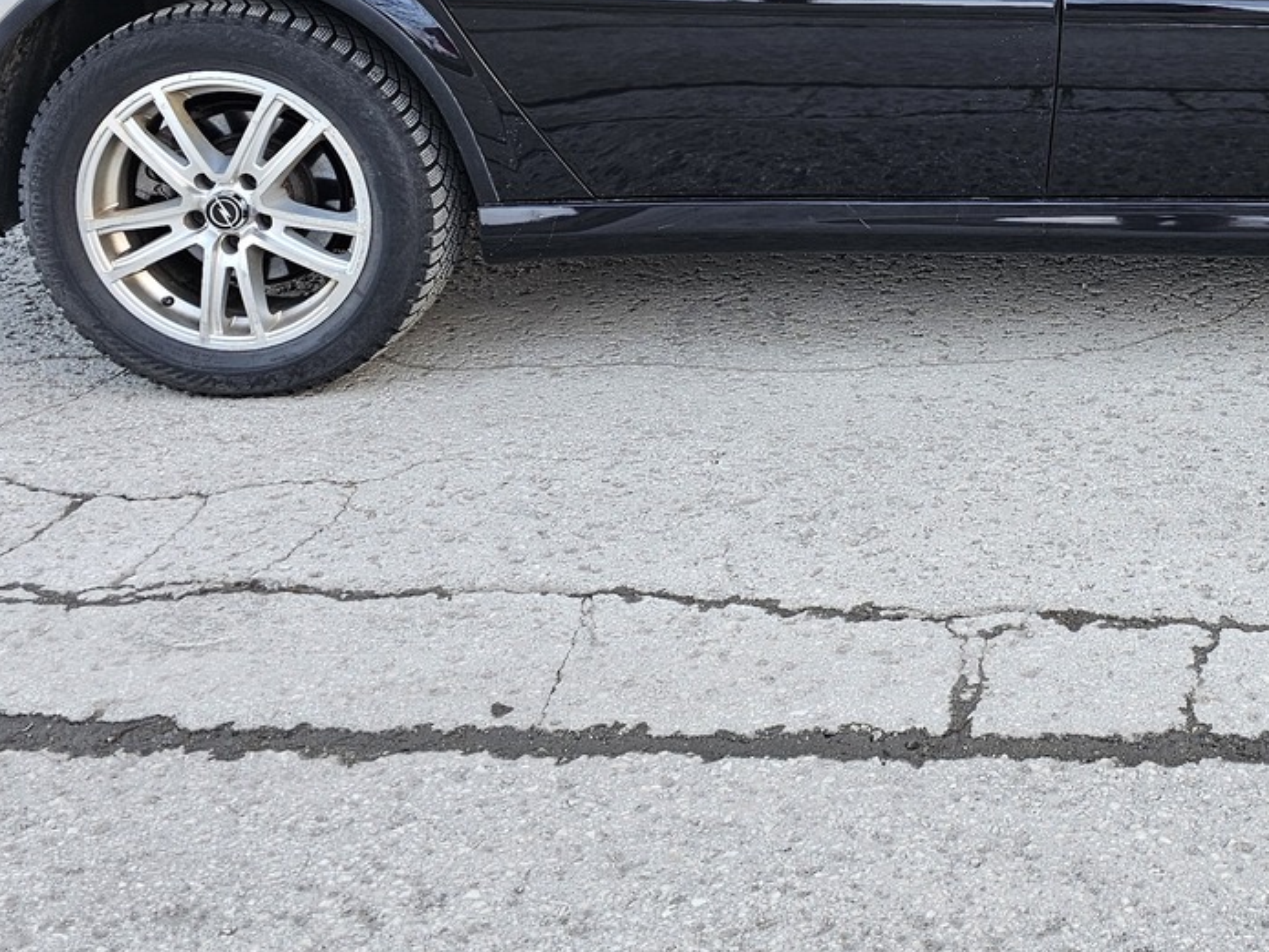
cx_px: 1137
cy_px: 18
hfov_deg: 34.2
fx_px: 1944
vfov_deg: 26.2
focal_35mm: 53
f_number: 1.7
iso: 80
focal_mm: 6.3
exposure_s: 1/100
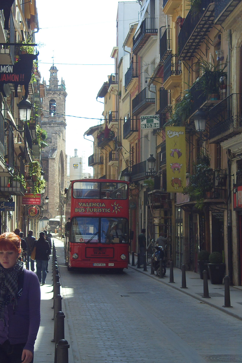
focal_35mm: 84
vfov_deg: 24.2
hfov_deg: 16.1
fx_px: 847
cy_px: 183
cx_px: 47
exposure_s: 1/350
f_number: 3.8
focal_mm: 10.2
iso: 80
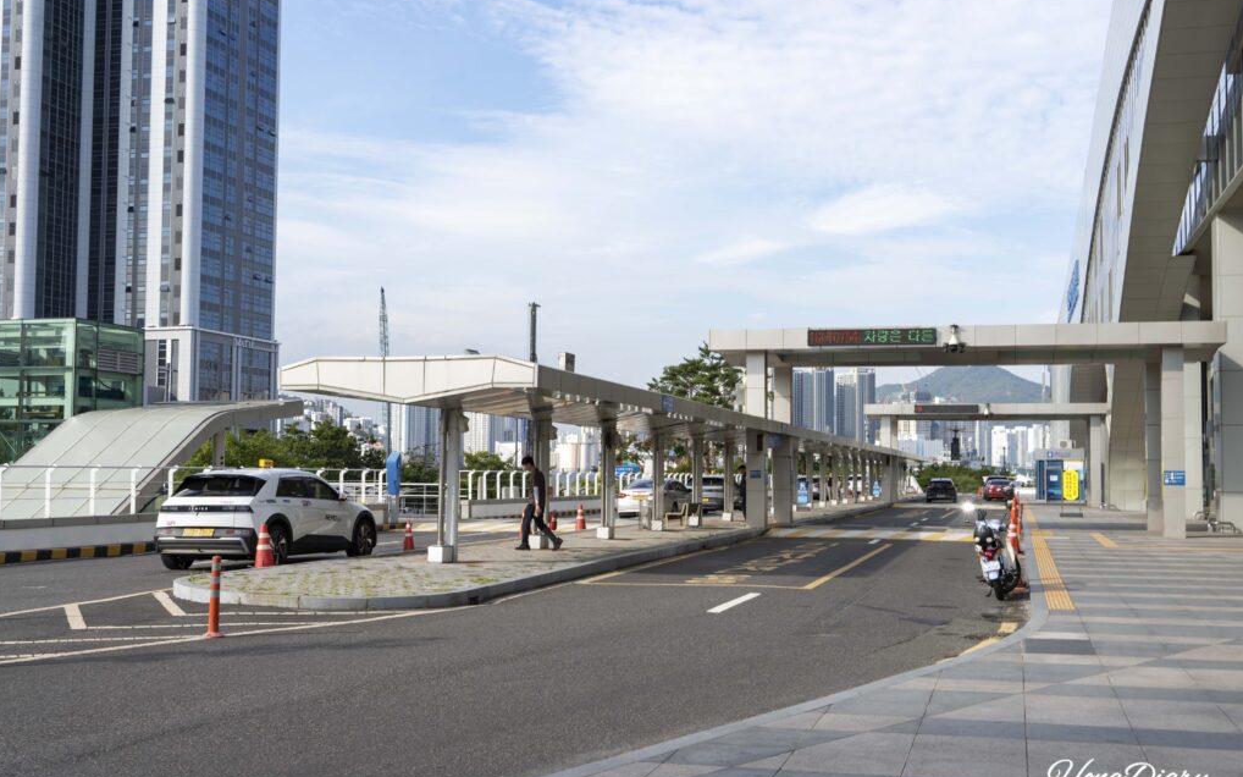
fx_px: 1355
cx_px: 620
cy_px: 399
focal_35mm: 40
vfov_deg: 32.0
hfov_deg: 49.3
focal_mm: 39
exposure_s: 1/125
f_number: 11
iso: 100
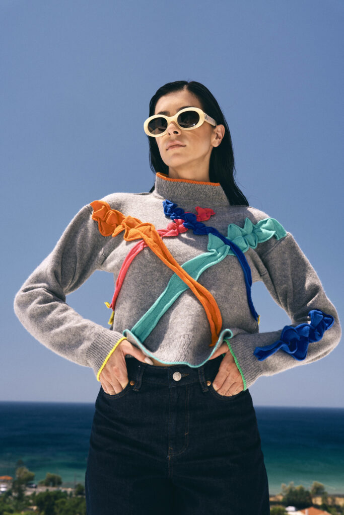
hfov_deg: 33.4
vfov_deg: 48.5
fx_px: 573
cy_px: 258
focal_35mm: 40
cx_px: 172
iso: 100
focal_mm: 40
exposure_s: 1/200
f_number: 6.3
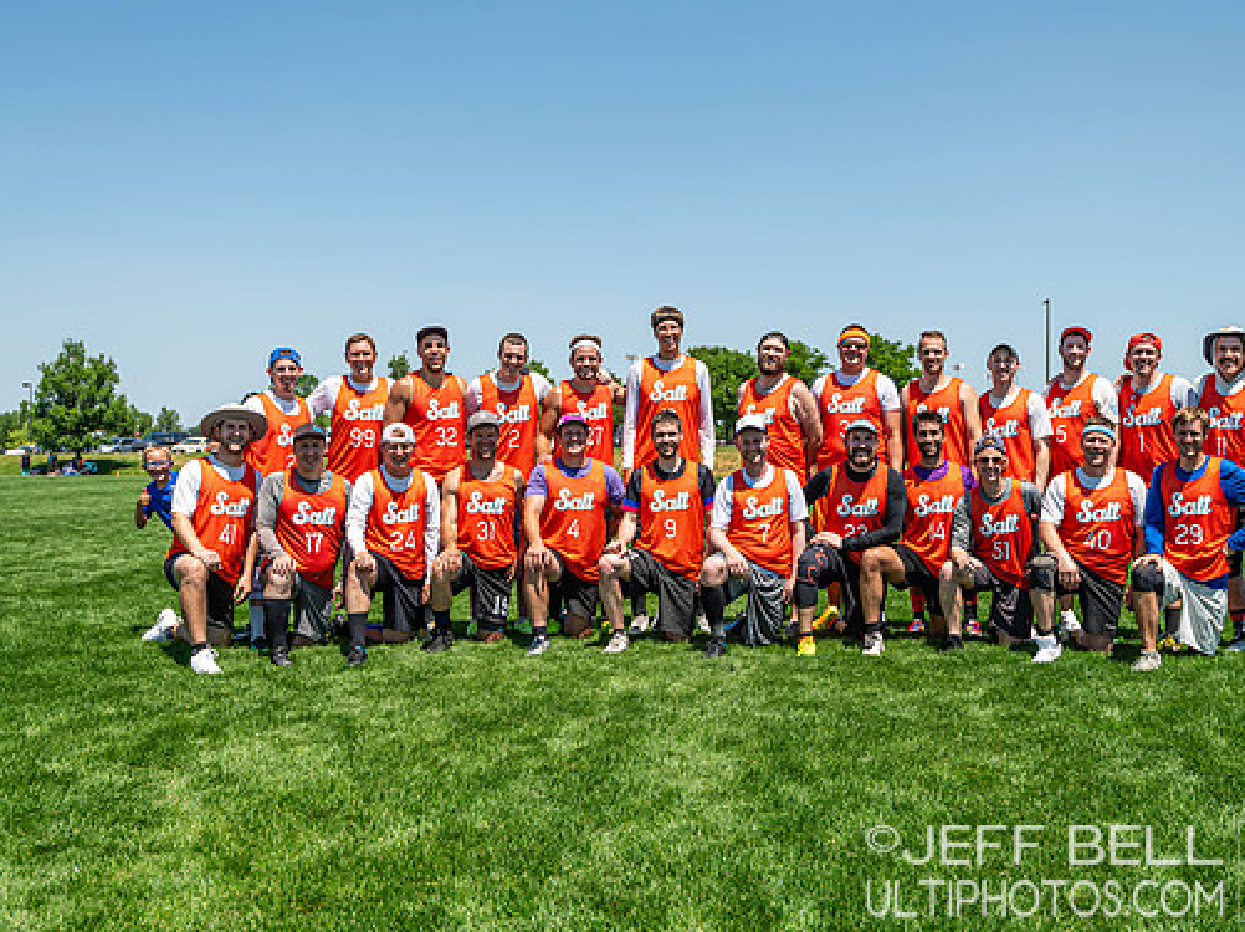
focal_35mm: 39
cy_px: 466
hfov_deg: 47.8
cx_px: 701
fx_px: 1402
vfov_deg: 36.8
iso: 64
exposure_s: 1/500
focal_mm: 35
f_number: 5.6
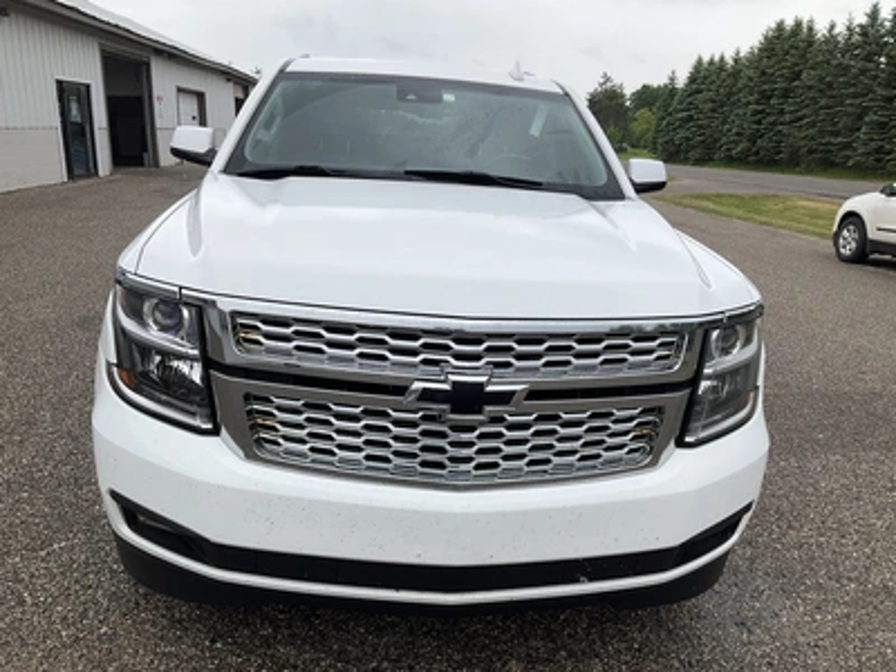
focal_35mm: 29
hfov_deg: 61.7
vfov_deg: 48.2
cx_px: 448
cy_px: 336
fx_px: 751
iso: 25
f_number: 1.8
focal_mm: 3
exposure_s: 1/842
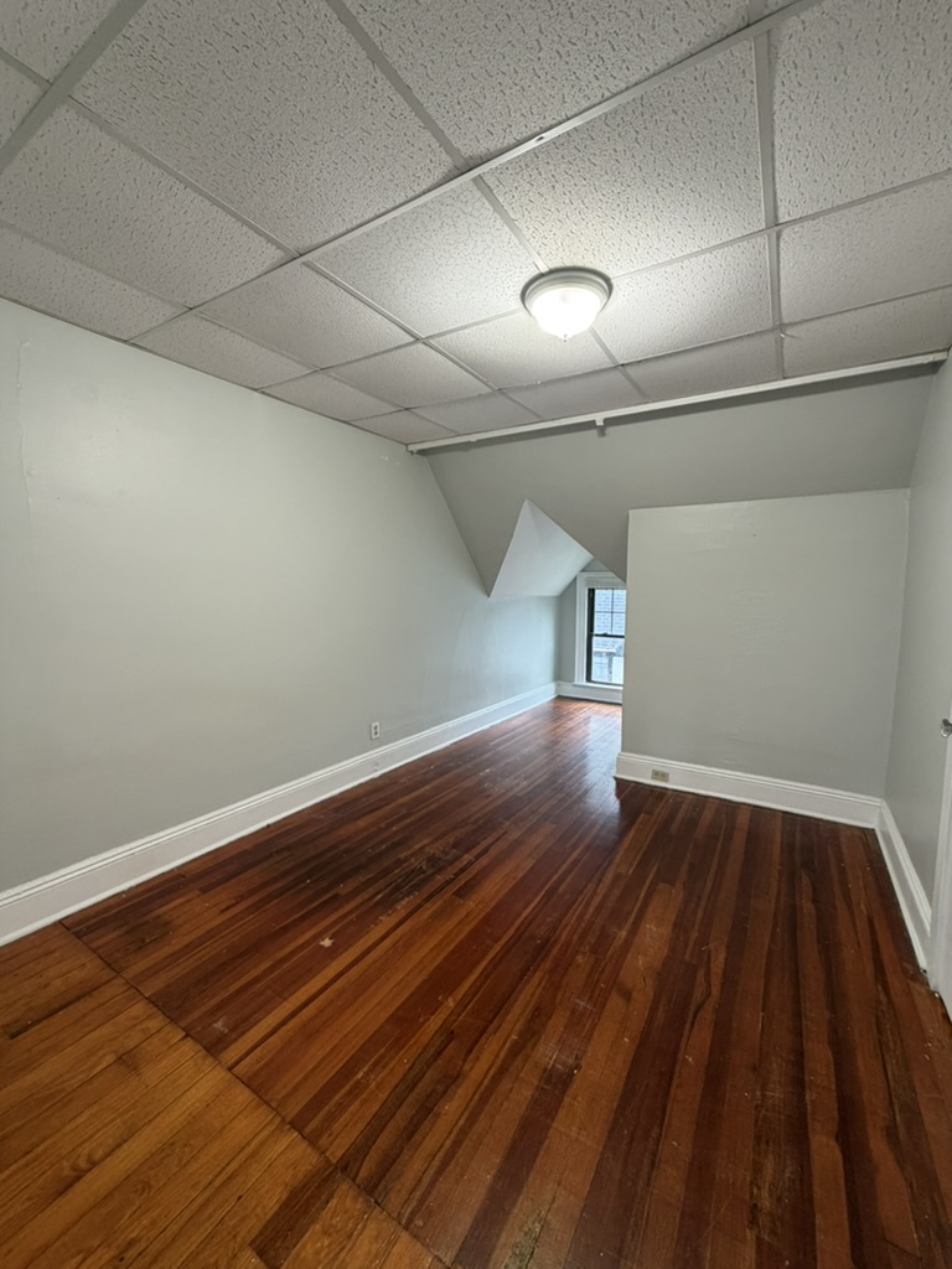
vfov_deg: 102.1
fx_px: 513
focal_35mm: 14
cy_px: 634
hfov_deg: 85.7
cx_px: 476
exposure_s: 1/60
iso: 250
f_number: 2.2
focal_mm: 2.22
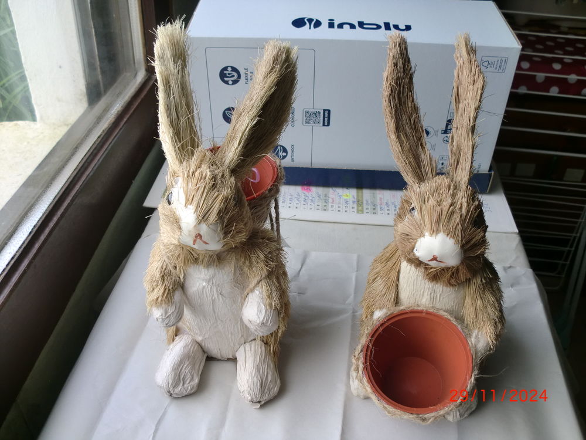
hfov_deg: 52.6
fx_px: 593
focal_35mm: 35
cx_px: 293
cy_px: 220
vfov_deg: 40.7
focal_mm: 6.3
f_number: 3.1
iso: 80
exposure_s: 1/60
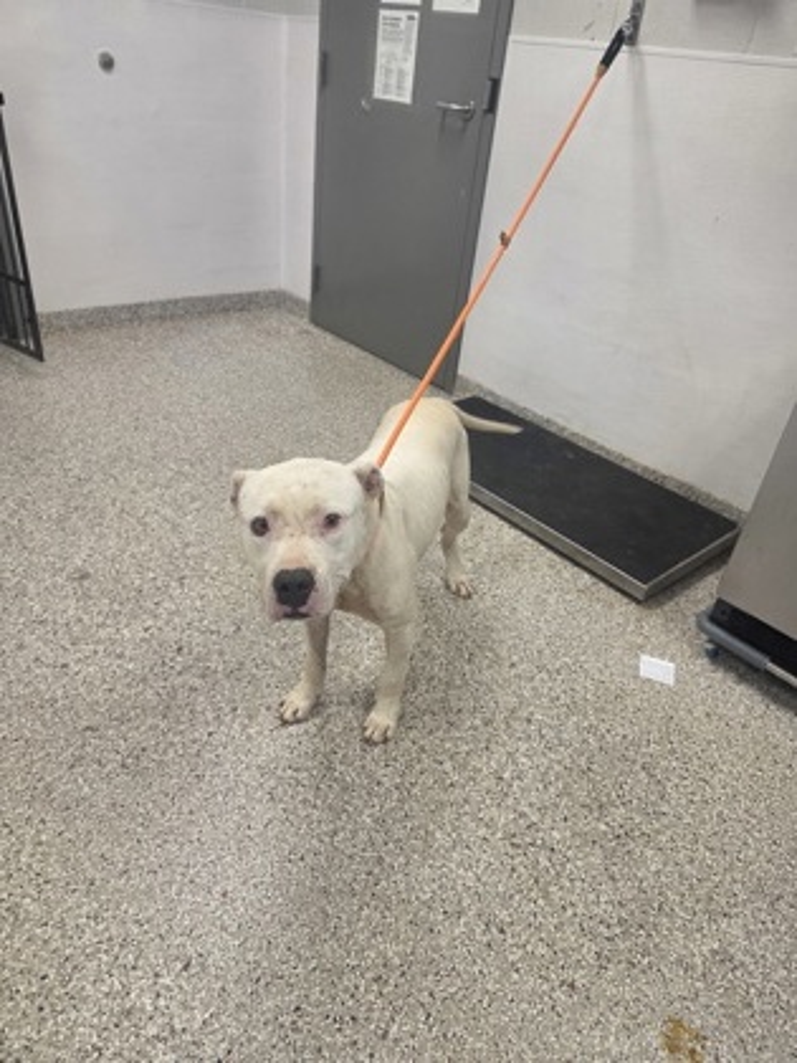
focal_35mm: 23
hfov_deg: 58.9
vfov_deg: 73.9
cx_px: 398
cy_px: 532
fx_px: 706
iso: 200
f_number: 1.7
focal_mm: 6.3
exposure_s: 1/120
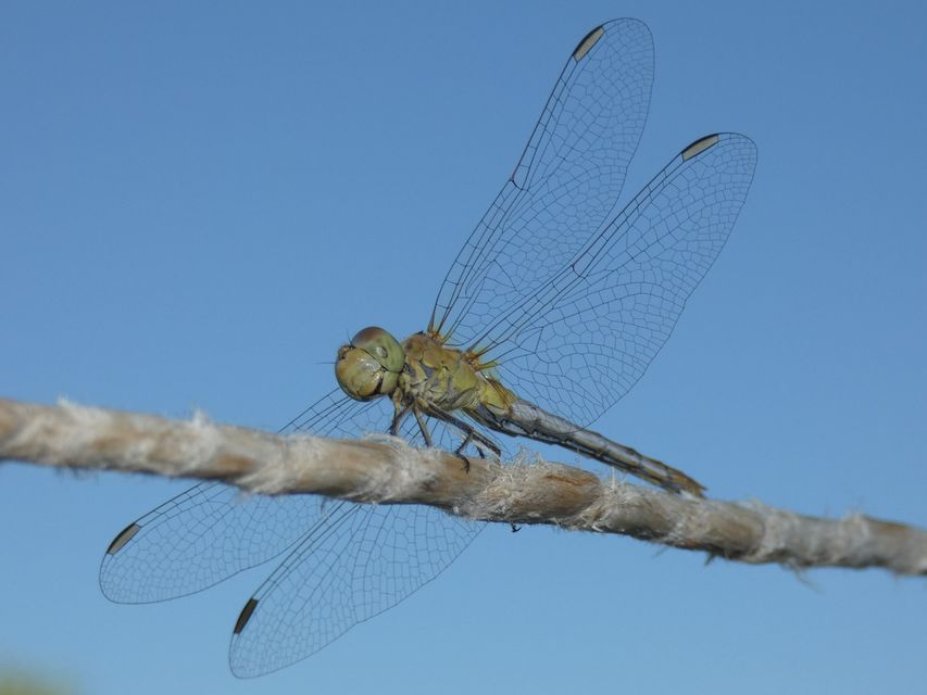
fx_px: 3000
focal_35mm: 112
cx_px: 464
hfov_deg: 17.6
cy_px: 348
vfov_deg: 13.2
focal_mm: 20.1
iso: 80
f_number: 5
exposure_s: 1/250
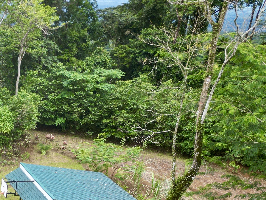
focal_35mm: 67
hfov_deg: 24.5
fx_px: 515
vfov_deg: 20.3
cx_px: -97
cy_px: 249
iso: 110
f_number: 1.7
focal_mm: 6.72
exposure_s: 1/1250
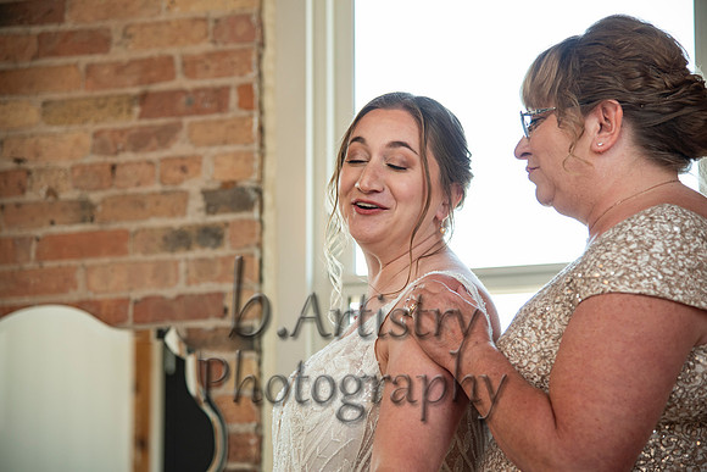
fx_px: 1866
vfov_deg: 14.4
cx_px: 354
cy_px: 236
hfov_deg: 21.5
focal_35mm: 95
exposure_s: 1/125
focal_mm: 95
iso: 400
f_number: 4
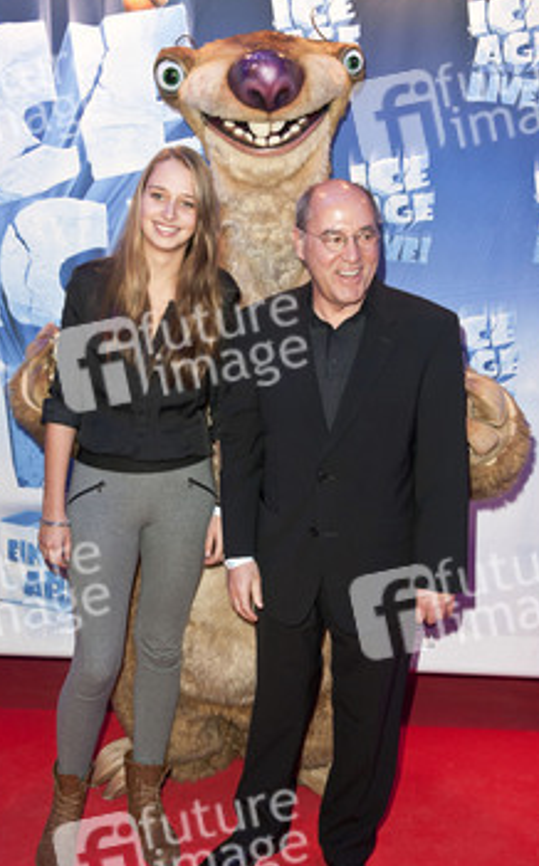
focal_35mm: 42
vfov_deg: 47.2
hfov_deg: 30.5
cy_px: 478
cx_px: 253
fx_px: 990
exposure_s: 1/200
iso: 800
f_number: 5.6
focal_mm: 36
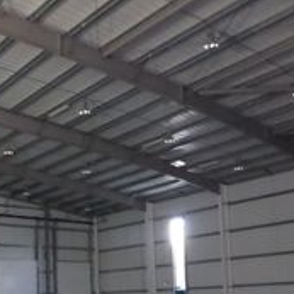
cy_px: 250
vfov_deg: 32.2
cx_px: 99
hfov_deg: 33.1
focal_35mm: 51
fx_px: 490
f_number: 3.3
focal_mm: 4.3
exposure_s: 1/10
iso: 1600
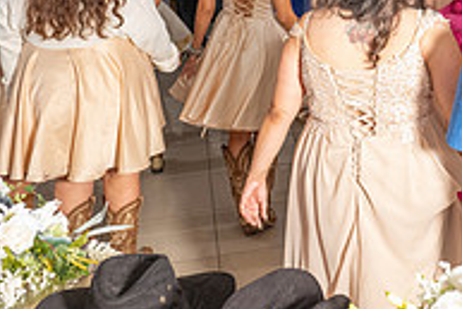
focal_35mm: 72
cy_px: -25
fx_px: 925
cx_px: 512
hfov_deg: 25.9
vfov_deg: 18.3
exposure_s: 1/200
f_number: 7.1
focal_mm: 24
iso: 800
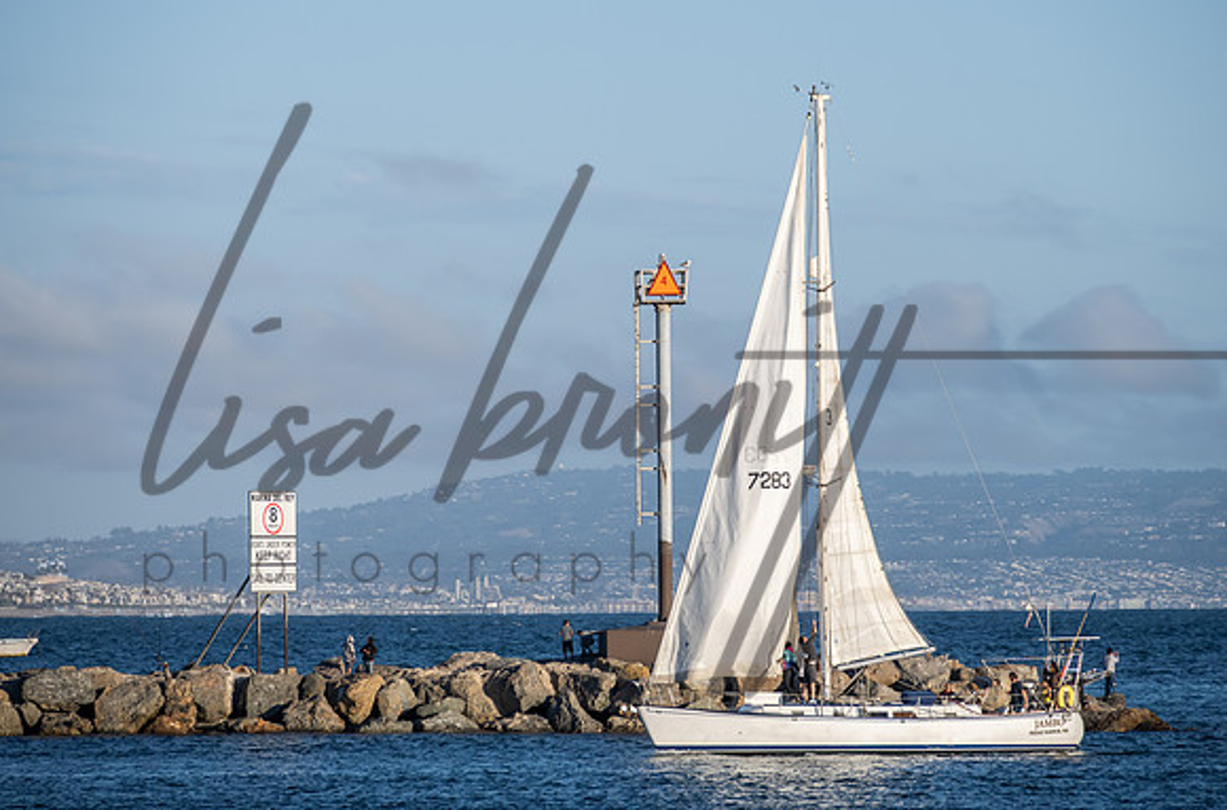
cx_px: 642
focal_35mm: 251
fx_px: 8516
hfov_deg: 8.2
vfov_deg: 5.4
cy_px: 300
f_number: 6.3
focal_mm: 200
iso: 320
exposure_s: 1/1250
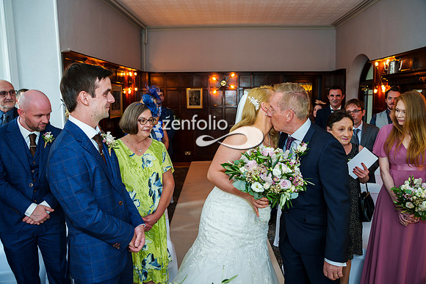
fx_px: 331
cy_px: 142
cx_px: 213
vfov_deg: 46.4
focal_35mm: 28
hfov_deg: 65.5
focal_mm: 28
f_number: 4.5
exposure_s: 1/60
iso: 640
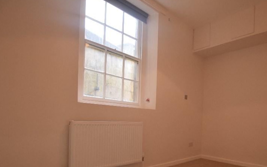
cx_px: 165
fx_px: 160
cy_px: 124
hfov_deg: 78.4
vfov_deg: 52.8
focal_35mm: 22
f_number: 3.5
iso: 800
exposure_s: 1/160
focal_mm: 10
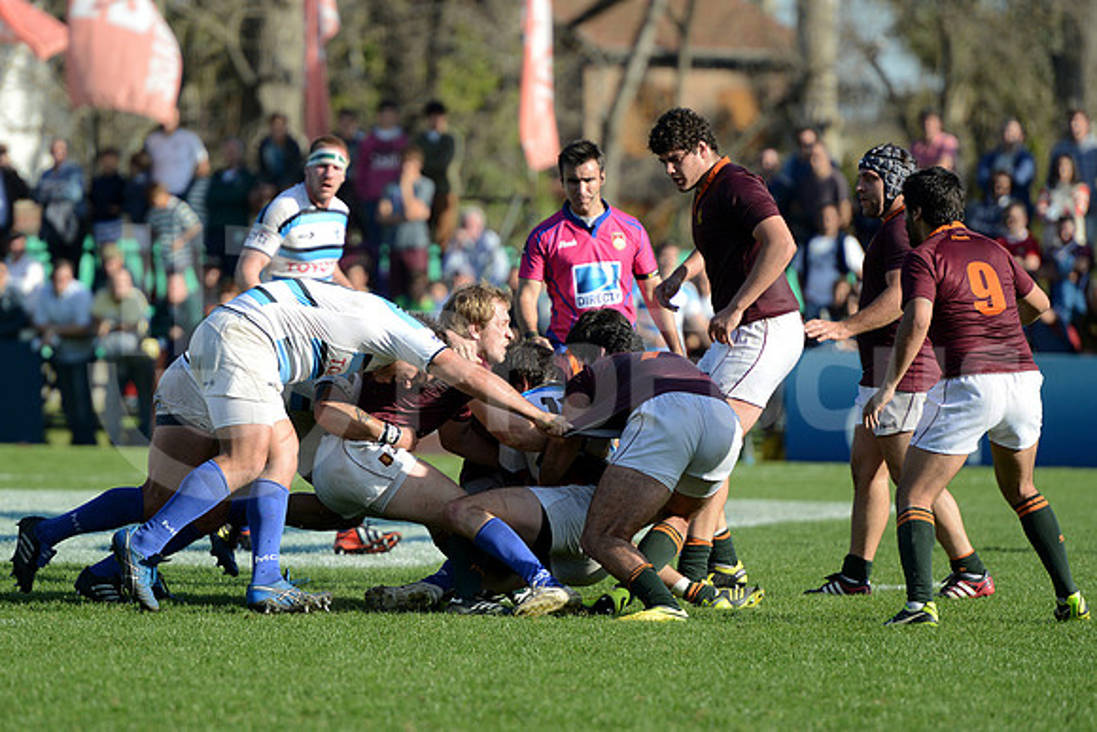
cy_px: 366
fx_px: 8229
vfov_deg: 5.1
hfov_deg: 7.6
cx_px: 548
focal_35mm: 270
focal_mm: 270
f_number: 4
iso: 500
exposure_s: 1/1250
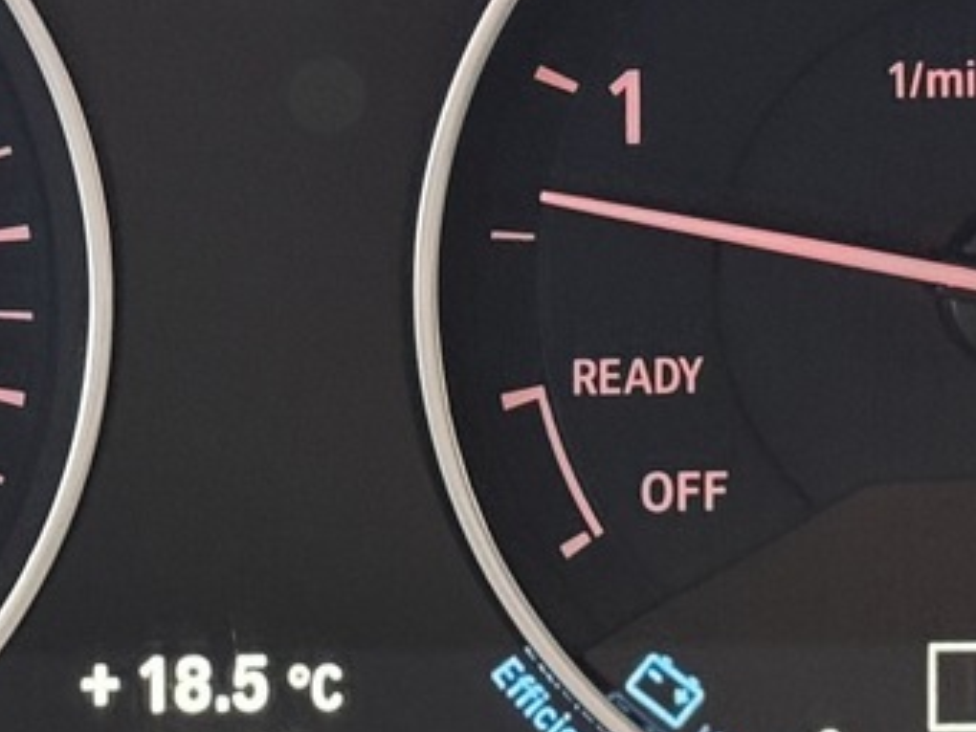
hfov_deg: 9.7
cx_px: 244
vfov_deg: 7.3
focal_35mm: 203
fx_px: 5724
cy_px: 385
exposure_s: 1/25
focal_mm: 6.76
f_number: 1.78
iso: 400
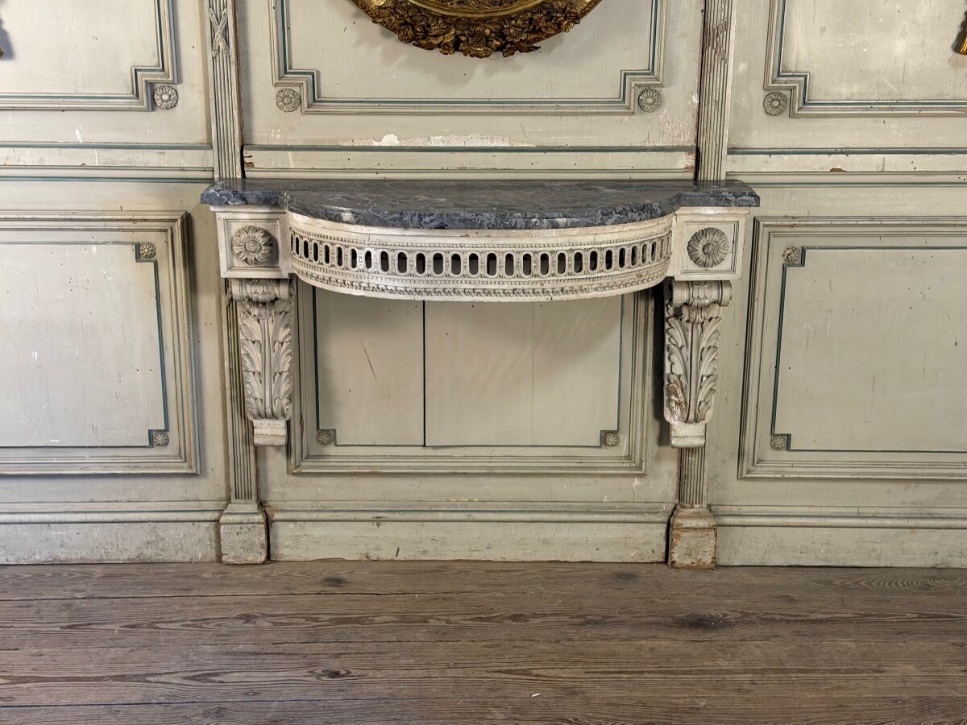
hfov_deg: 39.7
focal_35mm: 48
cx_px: 484
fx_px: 1341
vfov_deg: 30.3
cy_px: 362
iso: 160
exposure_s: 1/50
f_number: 1.78
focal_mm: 6.76
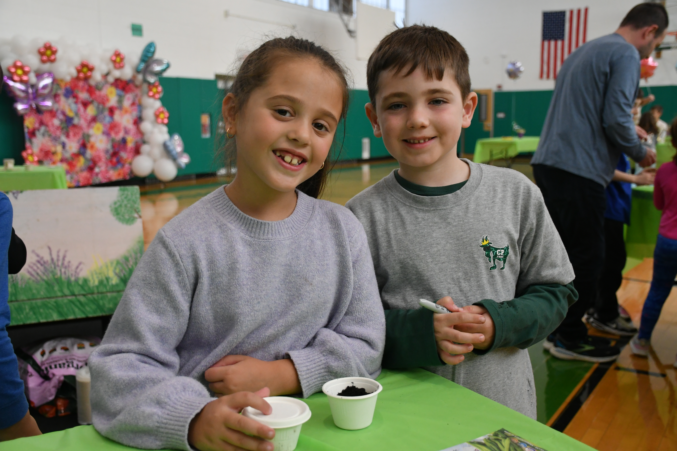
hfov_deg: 48.5
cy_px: 226
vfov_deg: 33.4
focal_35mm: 40
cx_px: 338
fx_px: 752
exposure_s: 1/800
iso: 1600
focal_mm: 27
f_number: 4
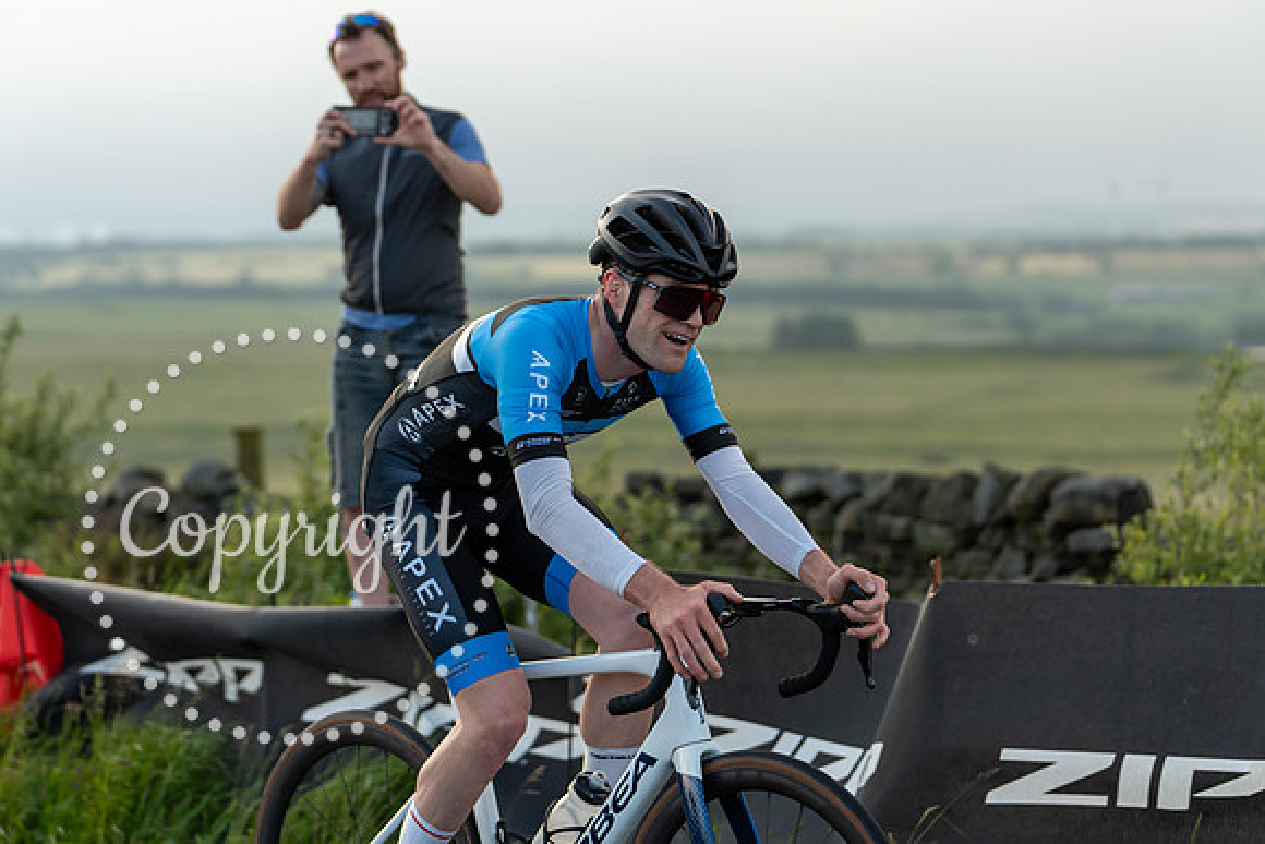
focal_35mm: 97
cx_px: 632
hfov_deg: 21.0
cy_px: 422
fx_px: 3409
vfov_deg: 14.1
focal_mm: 97
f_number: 3.2
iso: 400
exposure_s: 1/1250
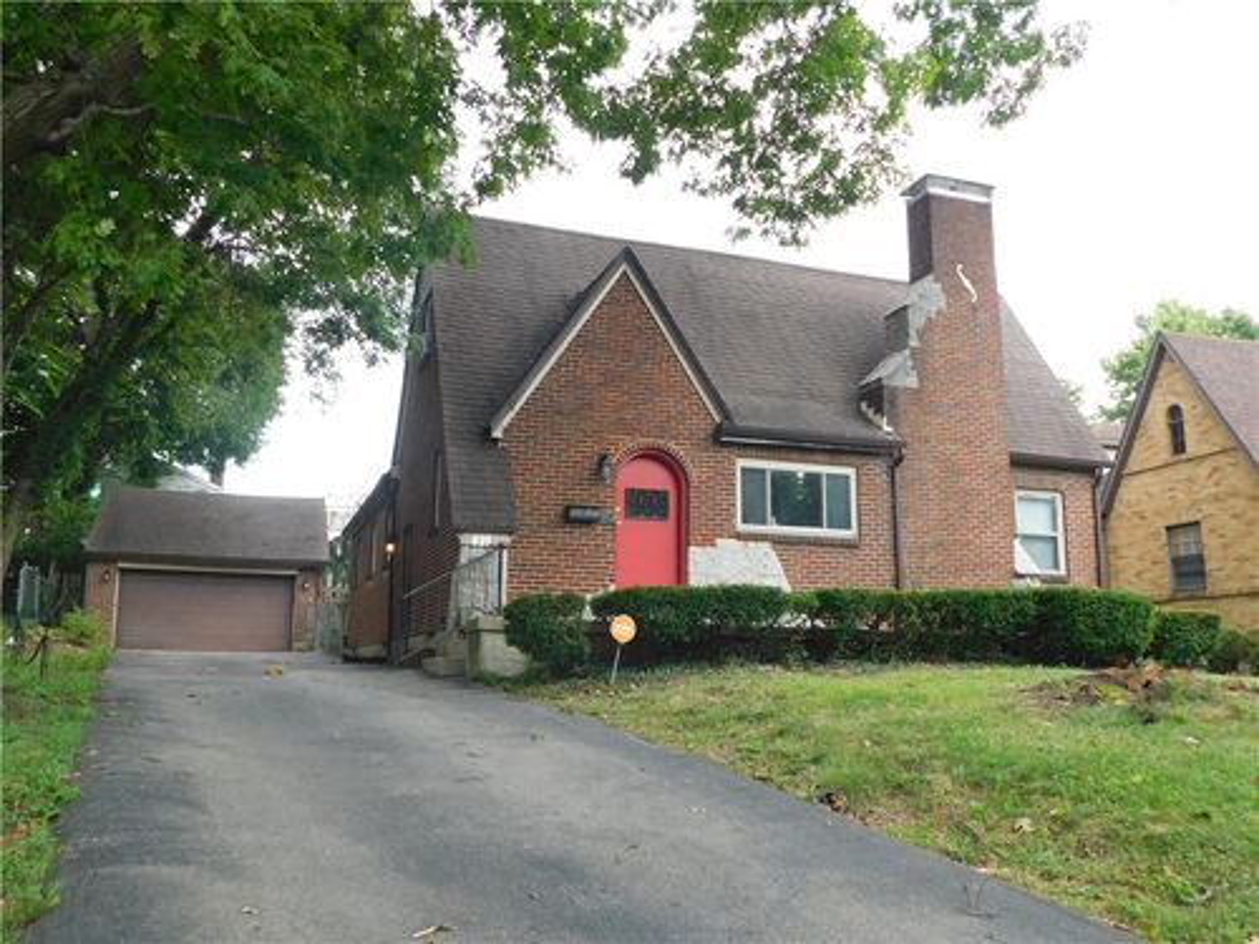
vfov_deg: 46.8
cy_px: 472
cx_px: 630
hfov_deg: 60.0
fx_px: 1091
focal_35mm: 30
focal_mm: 5.3
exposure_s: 1/250
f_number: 3.2
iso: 125
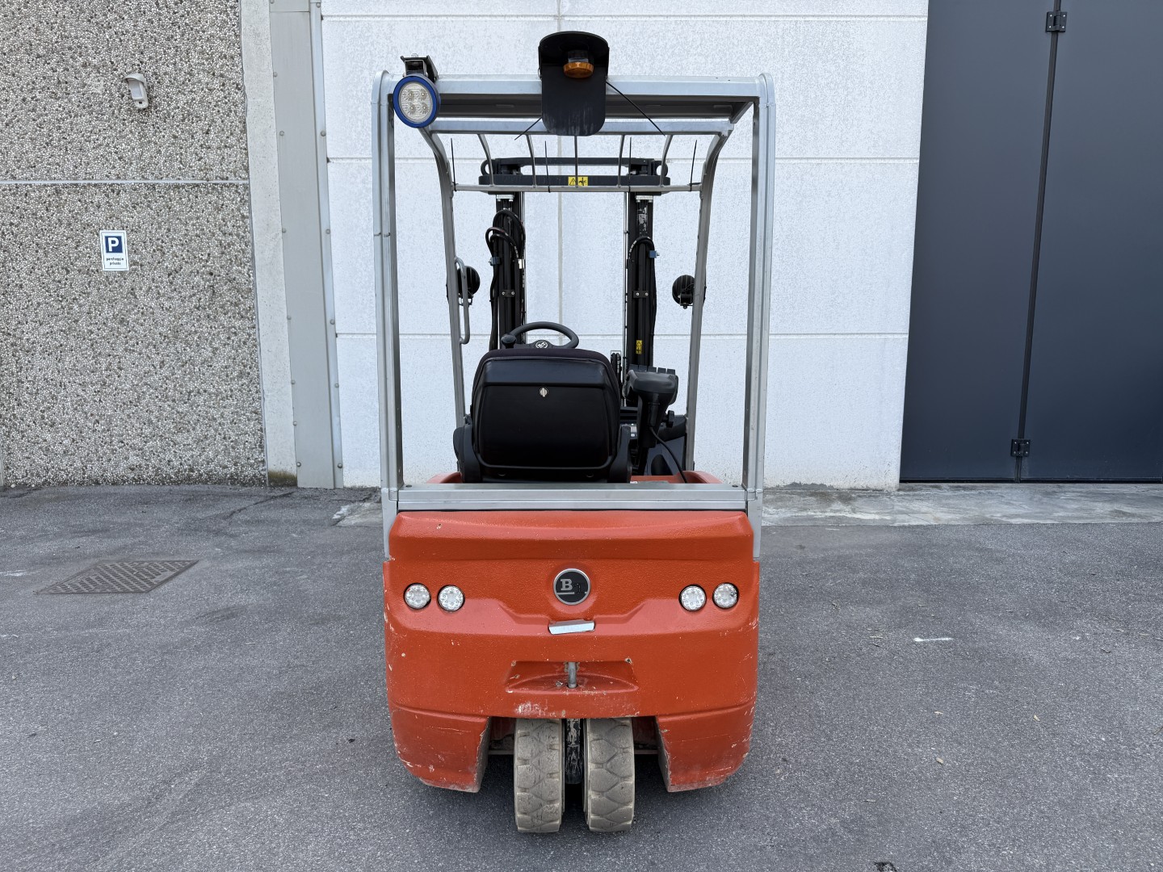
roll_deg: +0.1
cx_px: 582
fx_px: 806
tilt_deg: -8.7
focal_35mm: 24
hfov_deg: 71.6
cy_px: 436
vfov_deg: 56.8
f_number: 1.78
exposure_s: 1/1046
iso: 80
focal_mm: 6.76
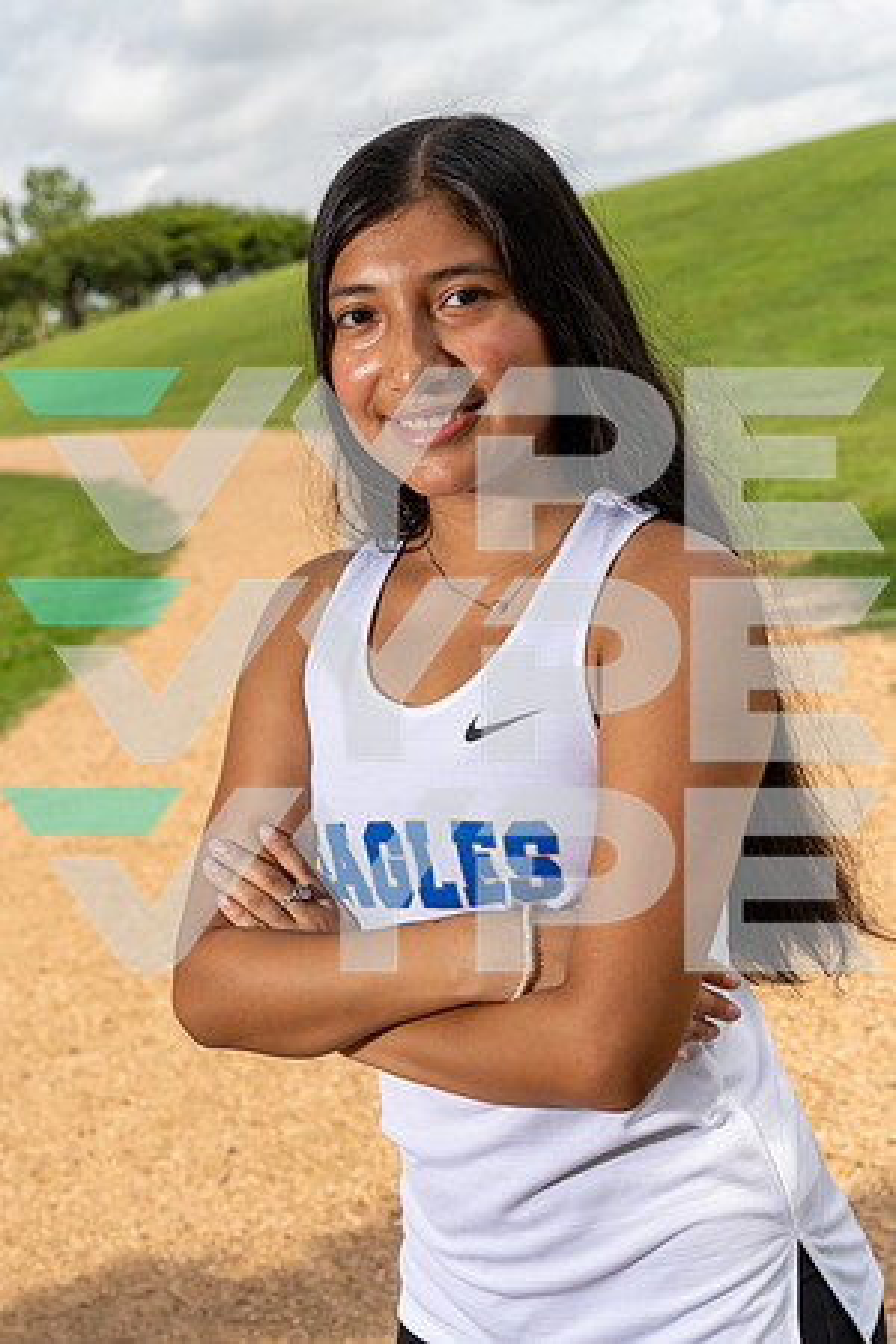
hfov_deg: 23.0
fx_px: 2202
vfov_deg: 33.9
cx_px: 448
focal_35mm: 59
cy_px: 672
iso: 100
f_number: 8
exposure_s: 1/250
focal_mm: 59
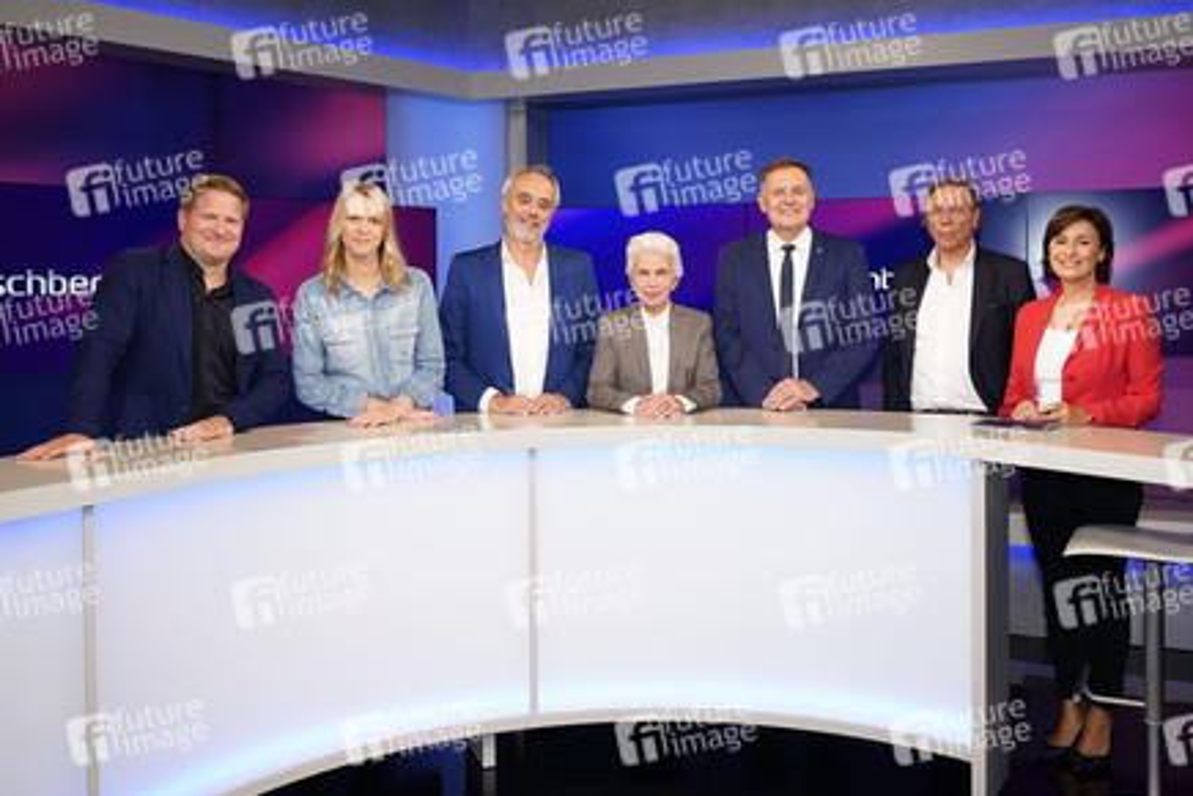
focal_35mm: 29
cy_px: 390
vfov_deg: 45.0
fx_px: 961
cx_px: 613
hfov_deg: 63.6
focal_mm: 28
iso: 2000
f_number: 5
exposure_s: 1/125
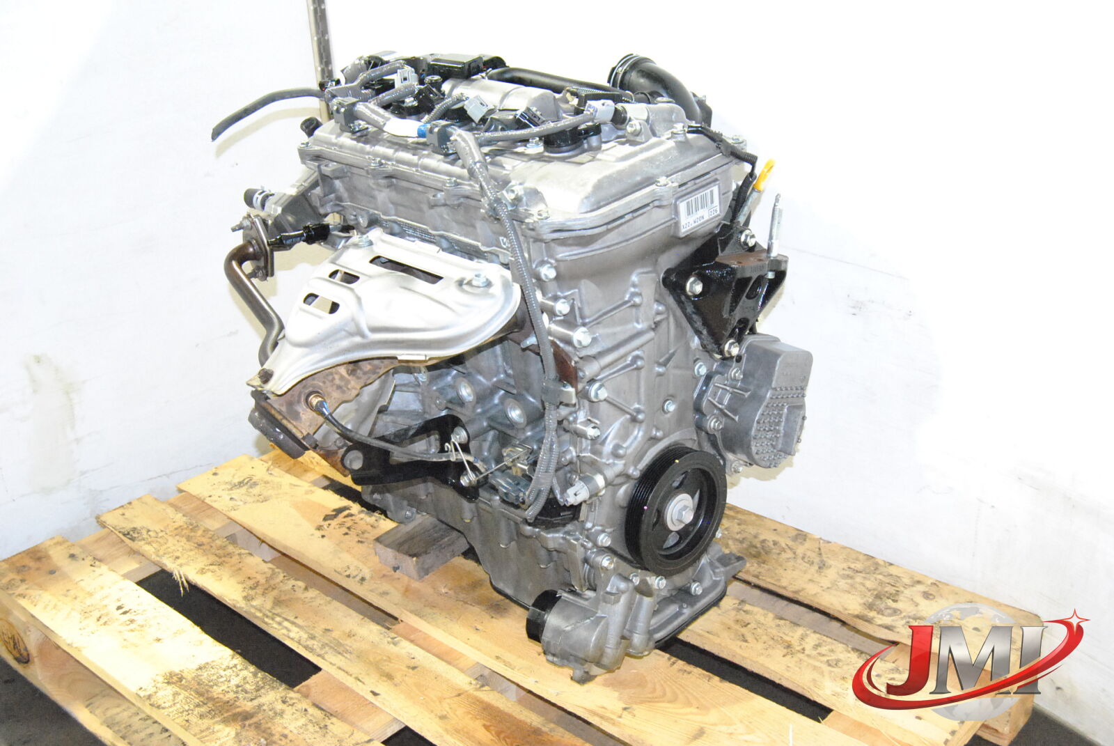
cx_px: 557
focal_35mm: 39
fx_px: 1208
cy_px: 373
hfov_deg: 49.5
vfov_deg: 34.3
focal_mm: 26
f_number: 7.1
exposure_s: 1/60
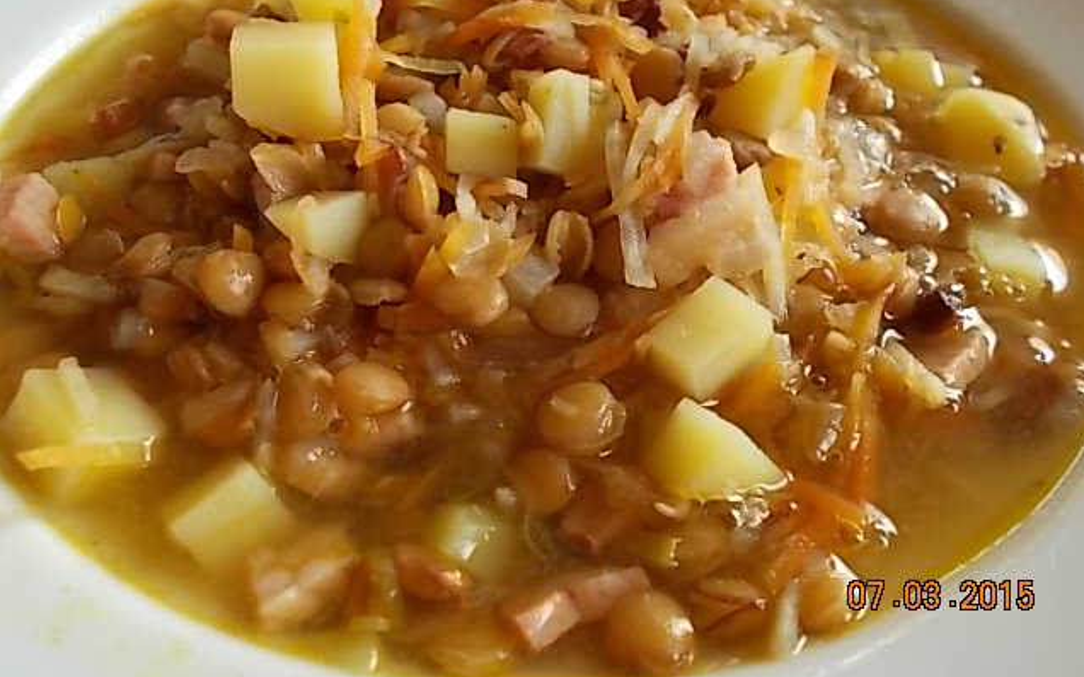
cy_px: 283
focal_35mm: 32
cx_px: 544
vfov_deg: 39.3
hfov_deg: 59.7
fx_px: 945
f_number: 3.4
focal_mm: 5.3
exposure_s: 1/40
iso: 80
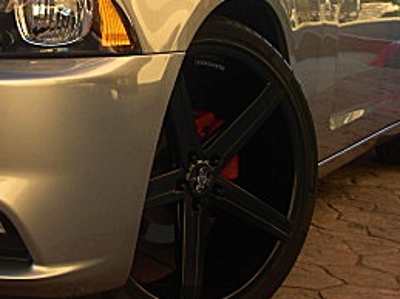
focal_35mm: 89
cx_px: 25
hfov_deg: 21.4
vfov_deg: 16.6
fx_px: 1028
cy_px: 134
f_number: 2.8
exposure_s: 1/125
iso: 50
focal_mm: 6.3
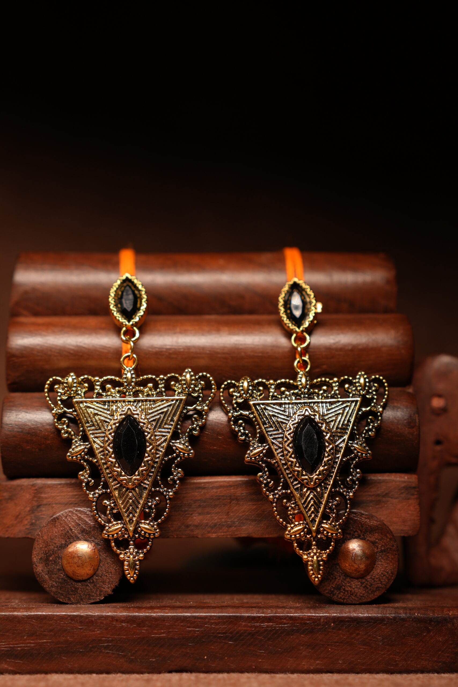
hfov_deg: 26.0
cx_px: 229
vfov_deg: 38.2
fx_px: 992
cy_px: 344
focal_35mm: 52
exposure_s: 1/100
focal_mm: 35
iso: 100
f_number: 3.2
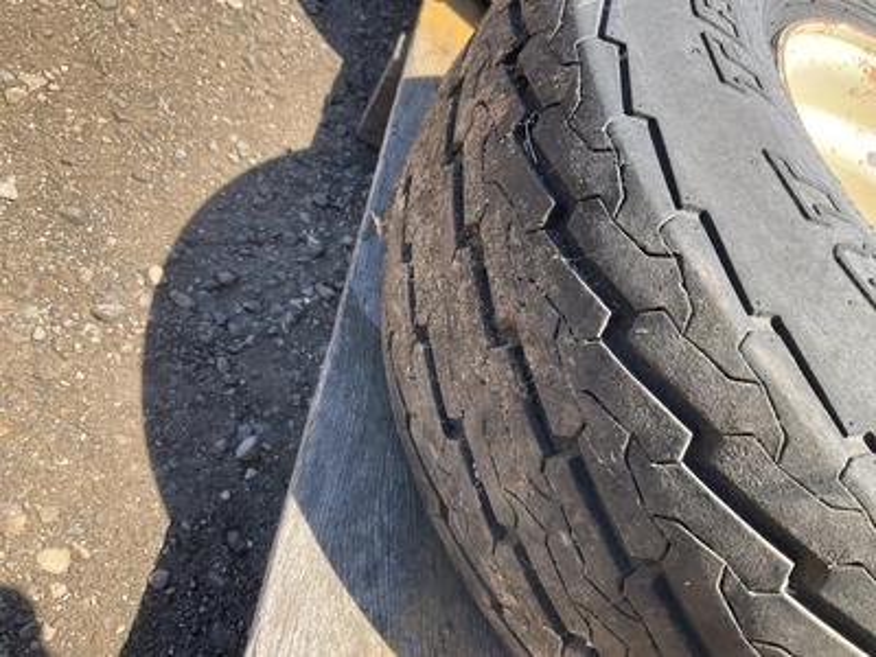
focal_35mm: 29
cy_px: 328
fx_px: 734
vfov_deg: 48.2
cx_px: 438
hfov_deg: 61.7
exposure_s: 1/415
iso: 25
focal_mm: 3
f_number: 1.8
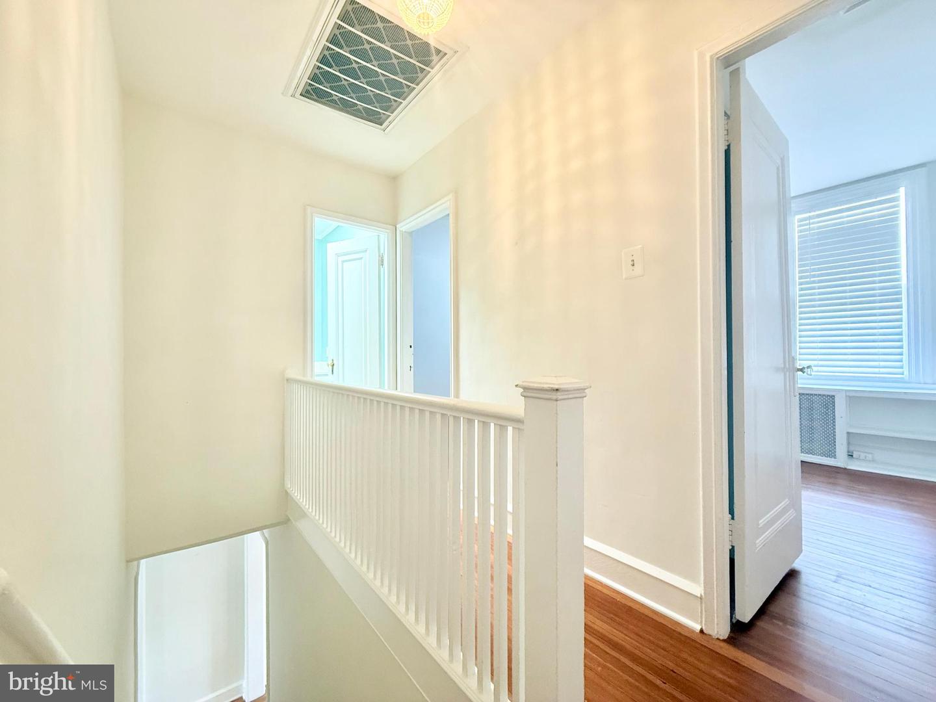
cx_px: 468
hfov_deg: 102.1
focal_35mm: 14
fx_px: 379
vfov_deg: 85.7
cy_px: 351
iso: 400
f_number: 2.2
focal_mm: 2.22
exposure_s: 1/60
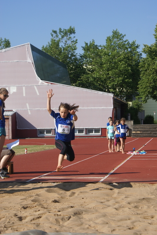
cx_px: 78
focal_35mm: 105
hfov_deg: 13.1
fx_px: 686
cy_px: 118
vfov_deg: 19.4
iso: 100
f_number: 7.1
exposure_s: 1/400
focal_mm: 70
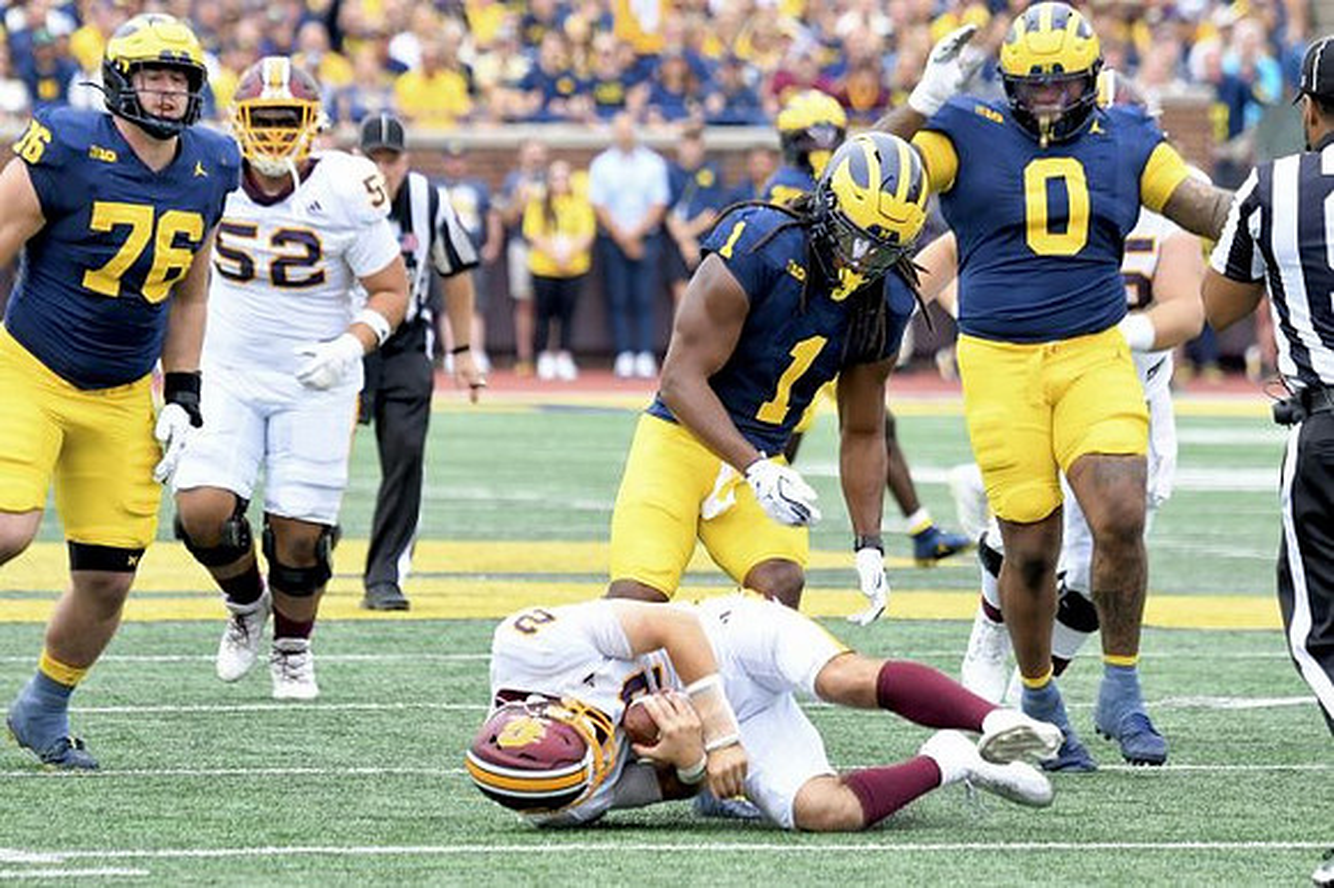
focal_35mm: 420
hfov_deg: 4.9
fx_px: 15554
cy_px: 444
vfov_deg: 3.3
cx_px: 667
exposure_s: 1/1000
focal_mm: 280
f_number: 5.6
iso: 1250
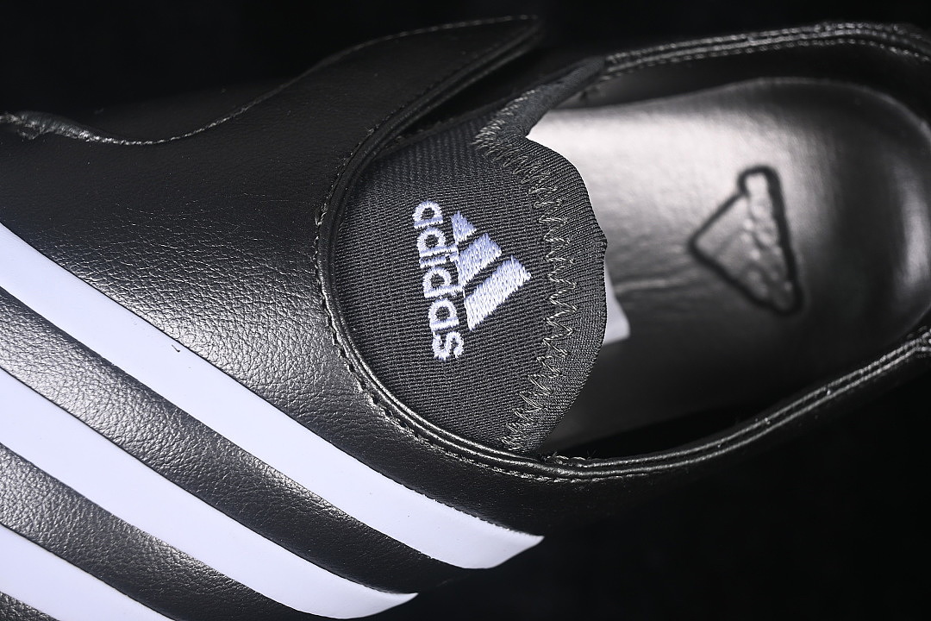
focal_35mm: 75
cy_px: 310
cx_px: 466
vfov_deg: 18.2
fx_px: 1939
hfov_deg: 27.0
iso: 160
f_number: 7.1
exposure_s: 1/60
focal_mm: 50
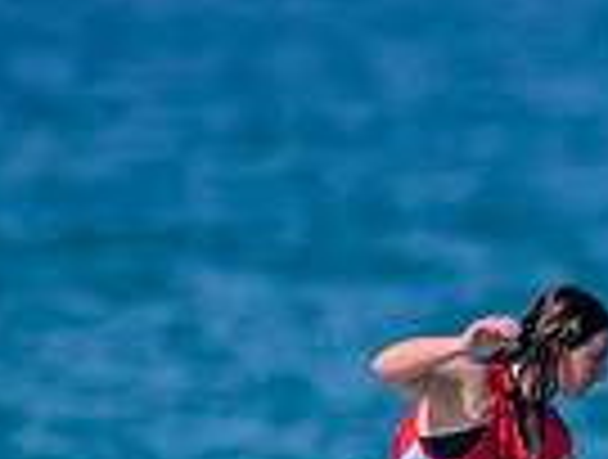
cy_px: 699
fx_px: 79796
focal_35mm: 4531
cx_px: 1005
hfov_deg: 0.4
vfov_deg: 0.3
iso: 220
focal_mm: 800
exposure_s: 1/2000
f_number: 6.3
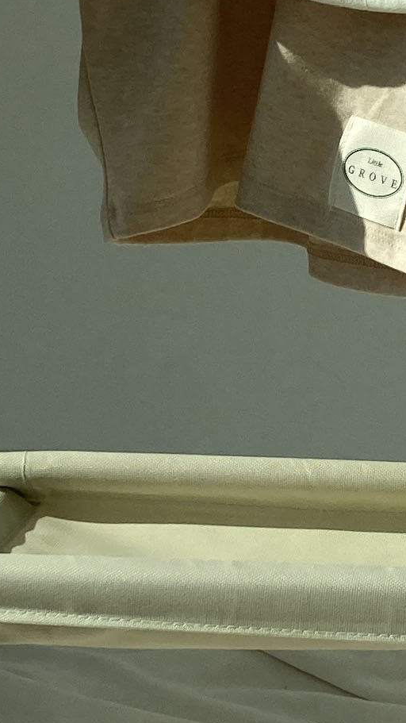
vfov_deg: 15.9
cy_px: 345
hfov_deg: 8.9
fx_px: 2585
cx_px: 478
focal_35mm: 135
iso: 25
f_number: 1.8
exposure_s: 1/2525
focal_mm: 3.99
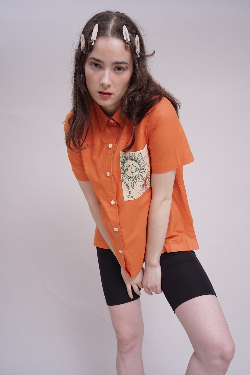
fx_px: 365
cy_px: 188
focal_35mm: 35
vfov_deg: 54.4
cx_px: 125
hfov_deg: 37.9
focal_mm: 35
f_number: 6.3
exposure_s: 1/100
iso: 400
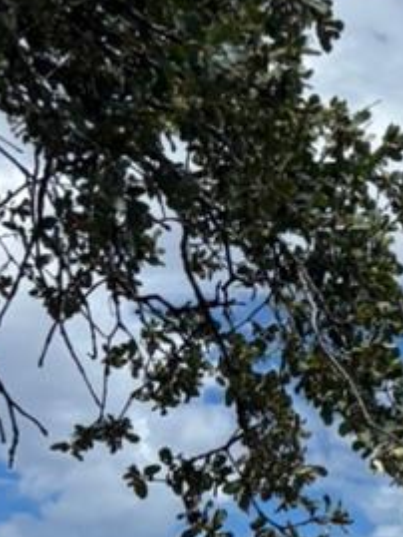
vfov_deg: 12.0
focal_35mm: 145
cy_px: 1096
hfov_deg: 9.3
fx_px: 2249
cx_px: 905
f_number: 1.6
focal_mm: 5.96
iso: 50
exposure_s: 1/6329
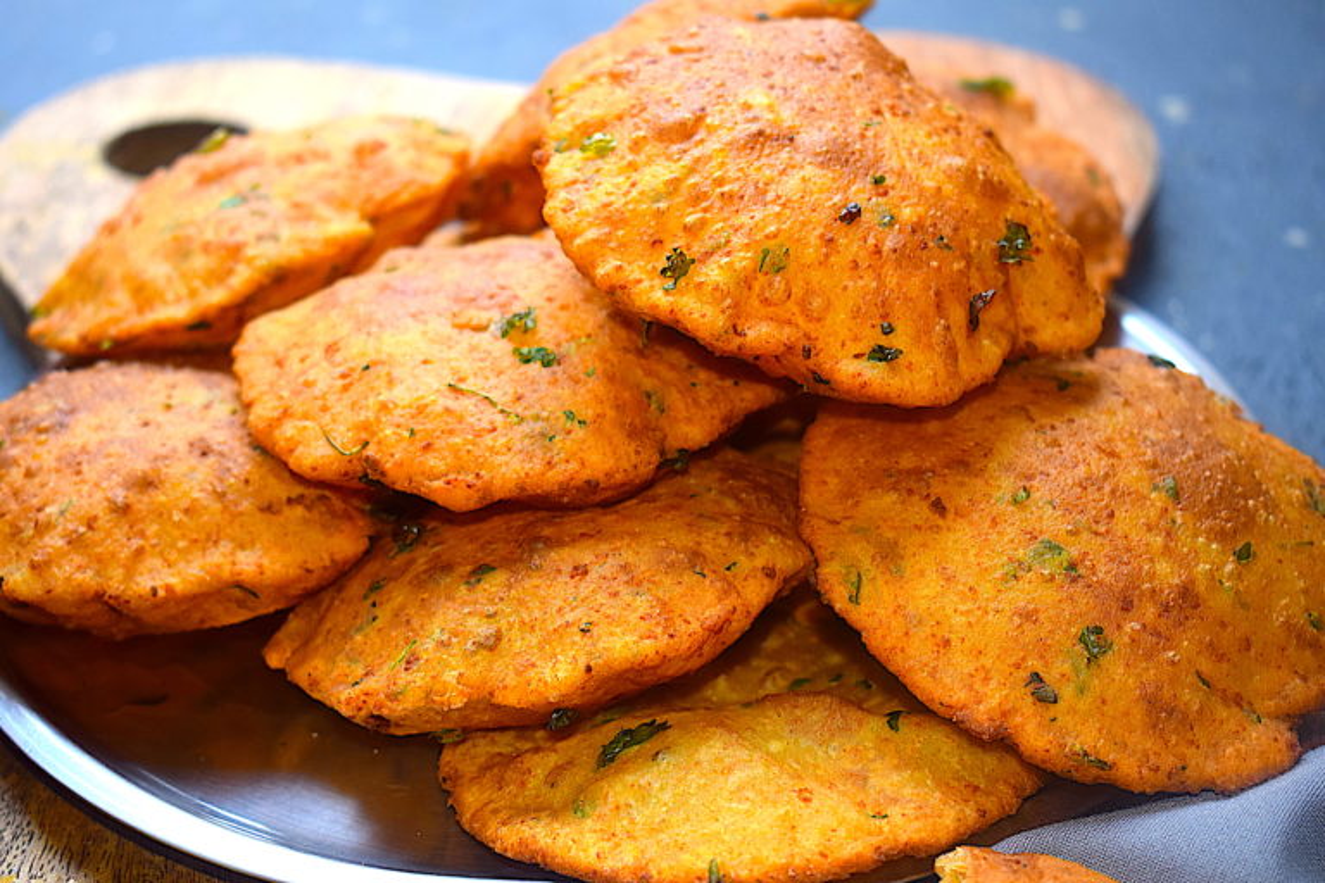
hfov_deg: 28.1
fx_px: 2650
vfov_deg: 18.9
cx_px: 662
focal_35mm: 72
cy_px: 442
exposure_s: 1/100
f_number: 5.3
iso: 500
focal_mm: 48
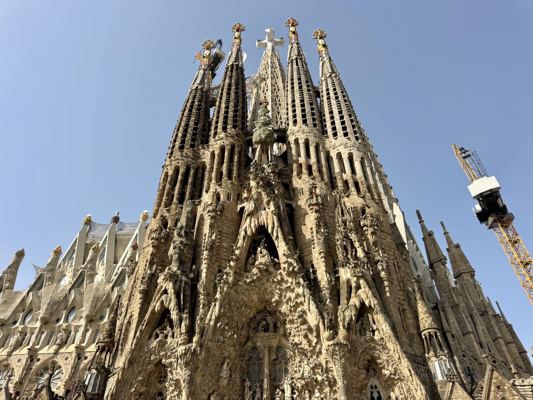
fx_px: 370
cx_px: 266
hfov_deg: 71.6
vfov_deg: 56.8
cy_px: 200
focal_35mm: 24
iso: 80
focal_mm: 6.76
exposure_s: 1/3802
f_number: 1.78
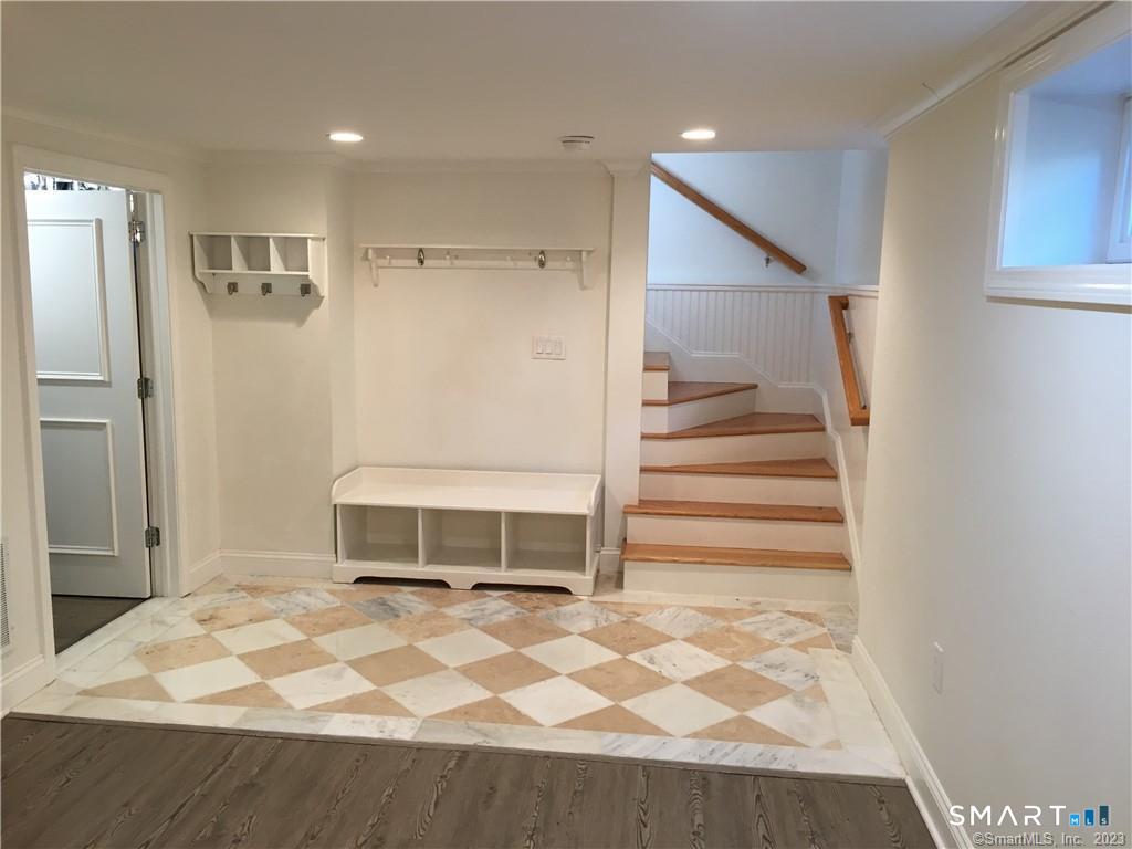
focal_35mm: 29
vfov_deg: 48.2
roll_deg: -1.1
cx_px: 566
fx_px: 948
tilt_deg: -8.4
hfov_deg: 61.7
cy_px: 424
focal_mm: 4.15
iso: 64
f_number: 2.2
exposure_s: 1/30
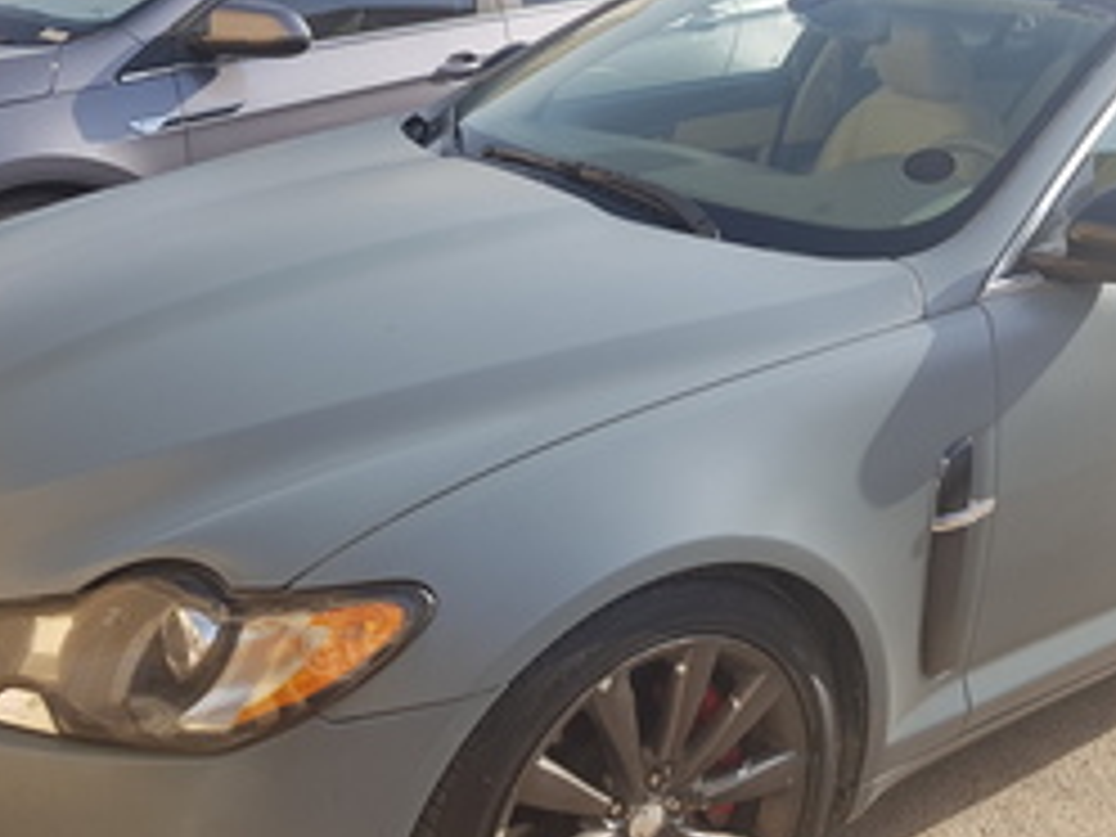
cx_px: 718
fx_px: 1547
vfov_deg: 30.1
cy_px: 295
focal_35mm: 48
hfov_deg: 39.3
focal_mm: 4.2
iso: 40
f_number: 1.7
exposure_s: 1/1092
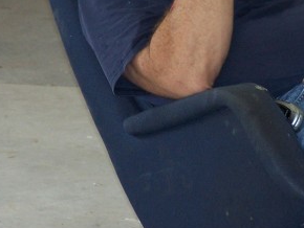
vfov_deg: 3.6
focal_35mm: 417
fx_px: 3665
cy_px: -18
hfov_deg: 4.7
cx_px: 255
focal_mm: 31.3
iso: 140
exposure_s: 1/125
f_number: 3.2
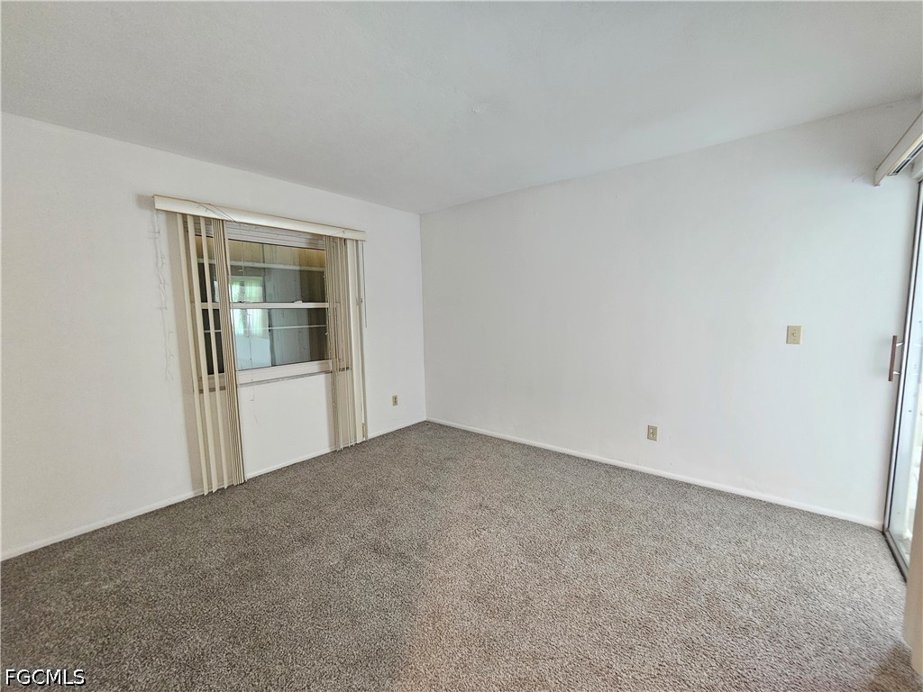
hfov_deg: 106.2
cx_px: 462
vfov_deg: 89.9
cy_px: 346
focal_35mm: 13
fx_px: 347
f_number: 2.2
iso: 800
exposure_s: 1/24
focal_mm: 2.2
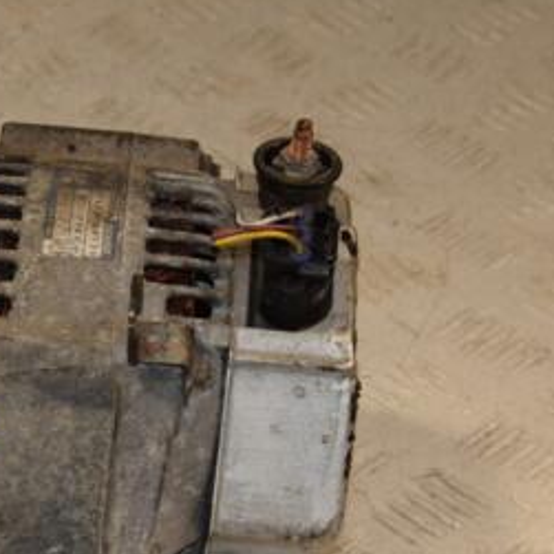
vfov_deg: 12.7
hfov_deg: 12.7
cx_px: 102
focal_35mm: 137
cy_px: 413
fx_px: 2481
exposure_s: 1/200
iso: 800
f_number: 9
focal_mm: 45
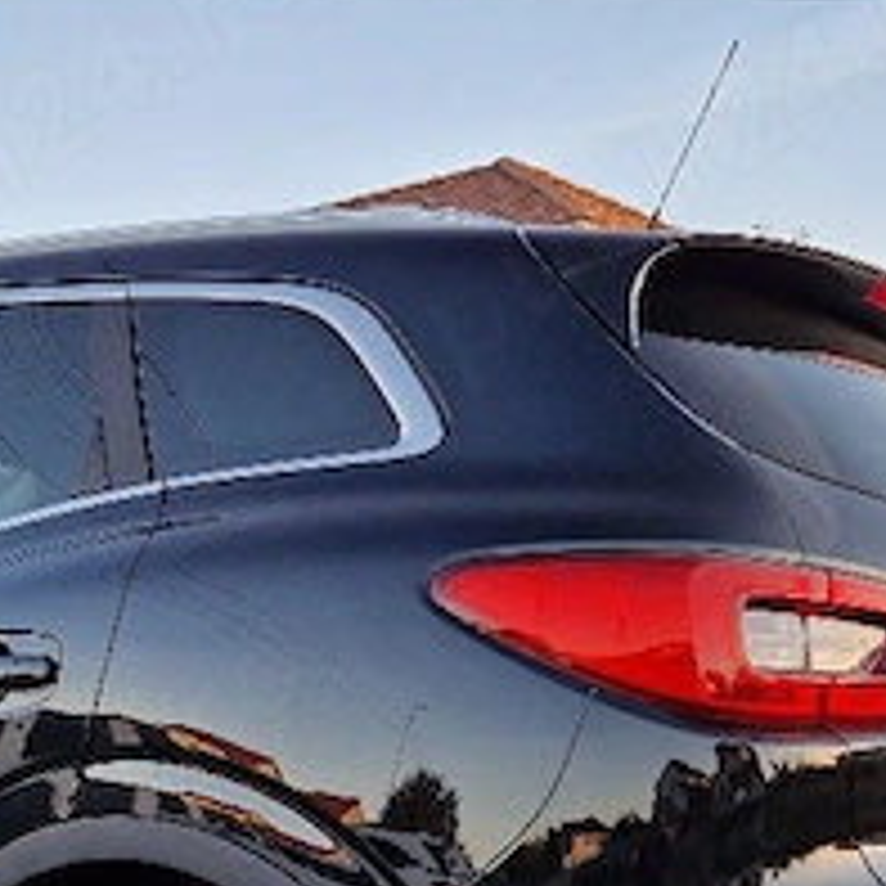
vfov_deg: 26.3
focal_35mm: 62
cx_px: 193
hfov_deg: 27.2
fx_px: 1795
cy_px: 873
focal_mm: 5.4
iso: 50
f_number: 1.8
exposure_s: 1/182
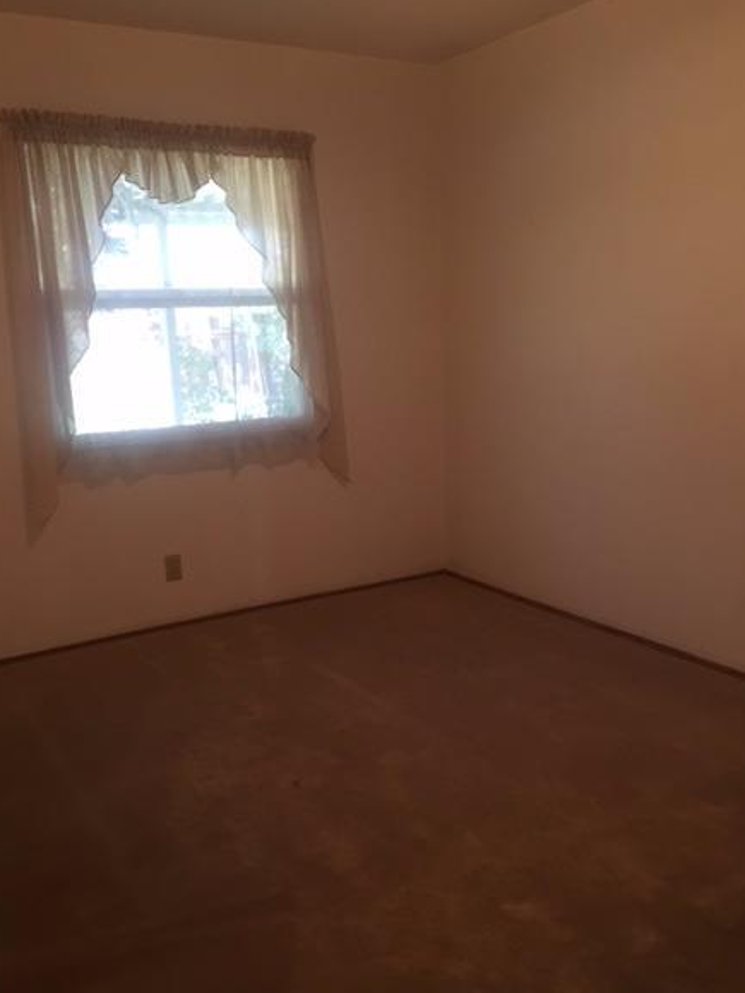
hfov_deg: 44.2
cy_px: 541
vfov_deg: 56.7
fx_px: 918
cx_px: 385
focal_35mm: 32
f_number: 2.2
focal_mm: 4.15
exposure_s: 1/30
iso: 80
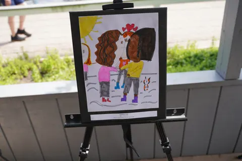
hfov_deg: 57.2
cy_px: 80
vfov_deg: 40.0
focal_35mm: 33
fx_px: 222
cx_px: 121
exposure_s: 1/200
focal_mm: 33
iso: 100
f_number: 4.5
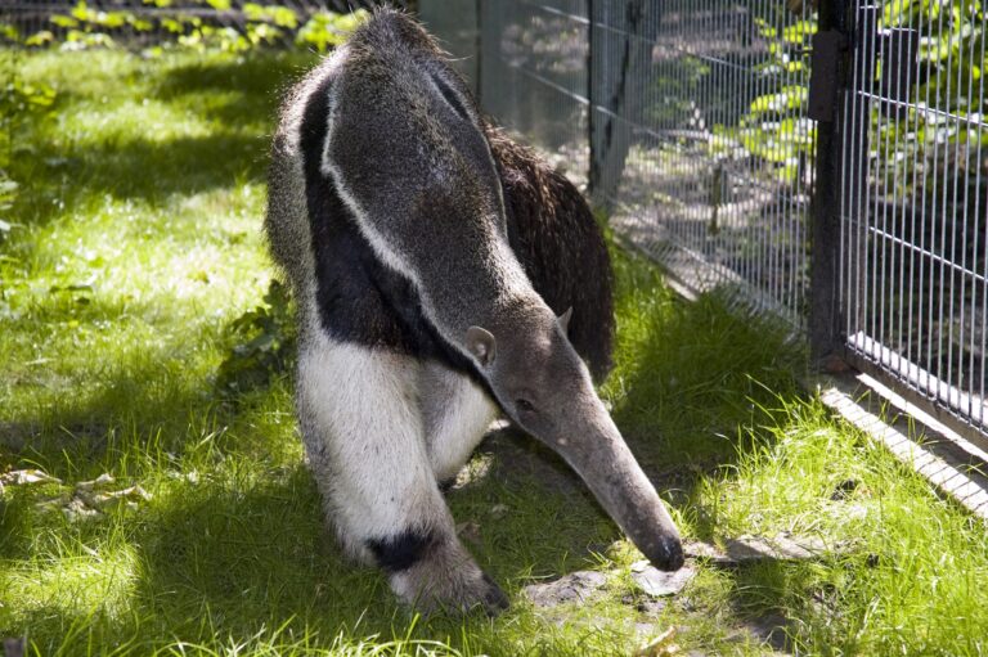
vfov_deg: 13.0
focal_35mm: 105
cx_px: 494
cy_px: 328
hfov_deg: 19.5
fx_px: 2880
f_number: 5
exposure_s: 1/500
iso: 800
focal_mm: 70
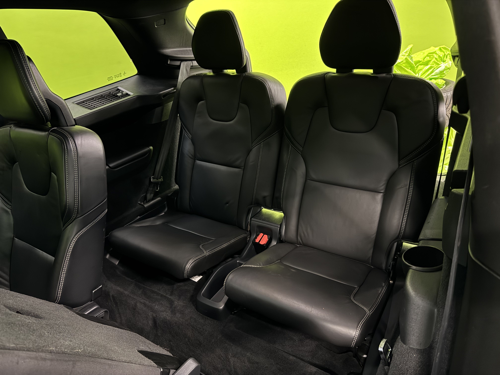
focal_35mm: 24
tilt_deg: -24.9
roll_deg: +6.3
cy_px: 188
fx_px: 347
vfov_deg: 56.8
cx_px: 250
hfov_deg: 71.6
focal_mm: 6.76
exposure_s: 1/25
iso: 1600
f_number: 1.78
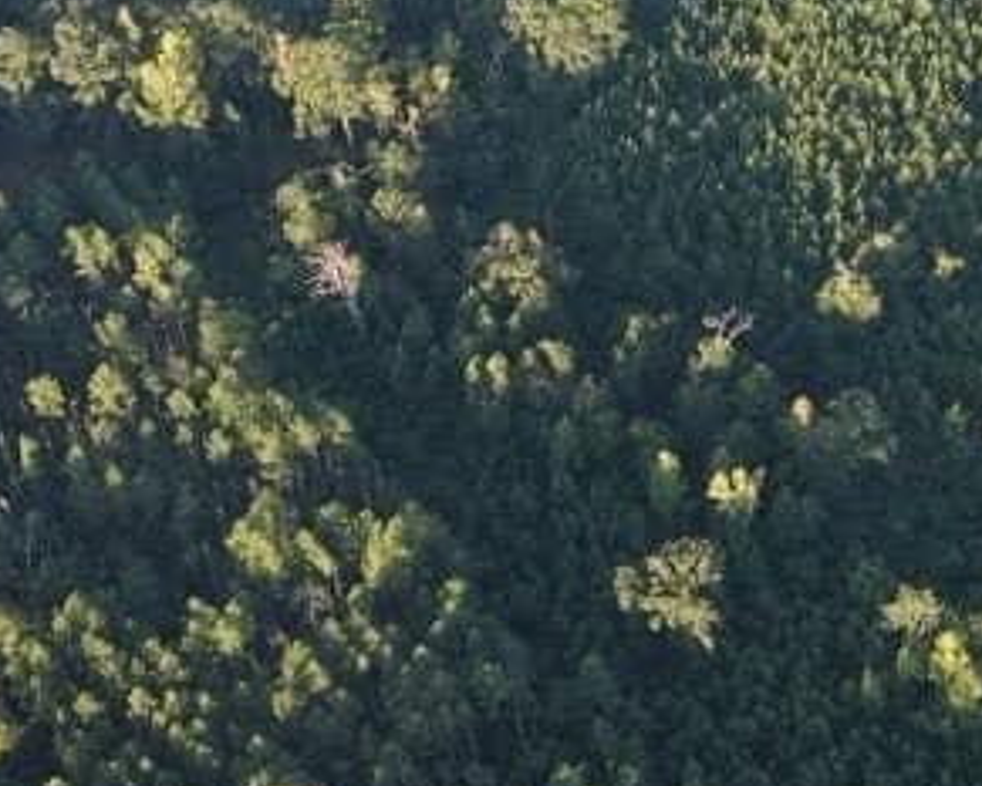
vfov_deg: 14.9
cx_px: 995
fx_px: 2995
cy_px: 189
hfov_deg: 18.1
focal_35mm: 103
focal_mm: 8.7
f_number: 1.8
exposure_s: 1/400
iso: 140
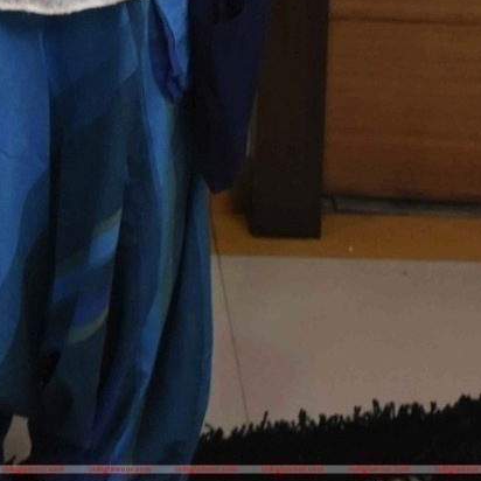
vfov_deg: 10.3
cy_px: -465
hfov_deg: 11.0
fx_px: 2468
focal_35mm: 157
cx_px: -54
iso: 1600
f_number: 3.8
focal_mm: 26
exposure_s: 1/100
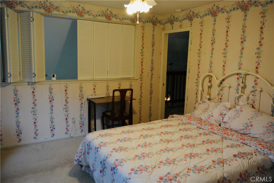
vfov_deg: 47.9
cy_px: 92
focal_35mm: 27
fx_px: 206
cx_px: 137
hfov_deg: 67.4
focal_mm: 18
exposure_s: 1/60
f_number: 4
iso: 500
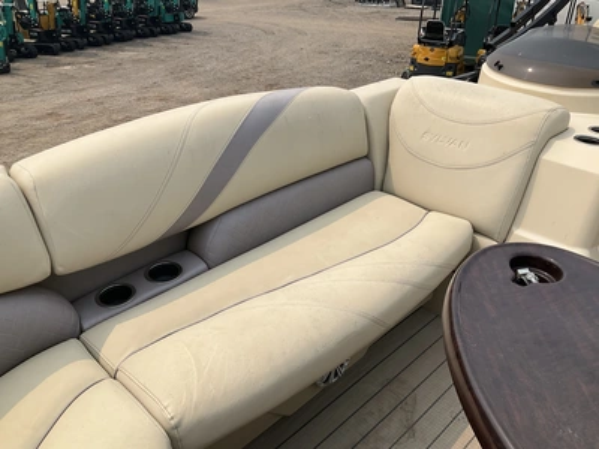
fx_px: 502
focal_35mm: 29
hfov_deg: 61.7
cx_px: 300
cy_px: 224
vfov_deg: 48.2
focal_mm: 3
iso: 25
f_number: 1.8
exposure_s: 1/2320
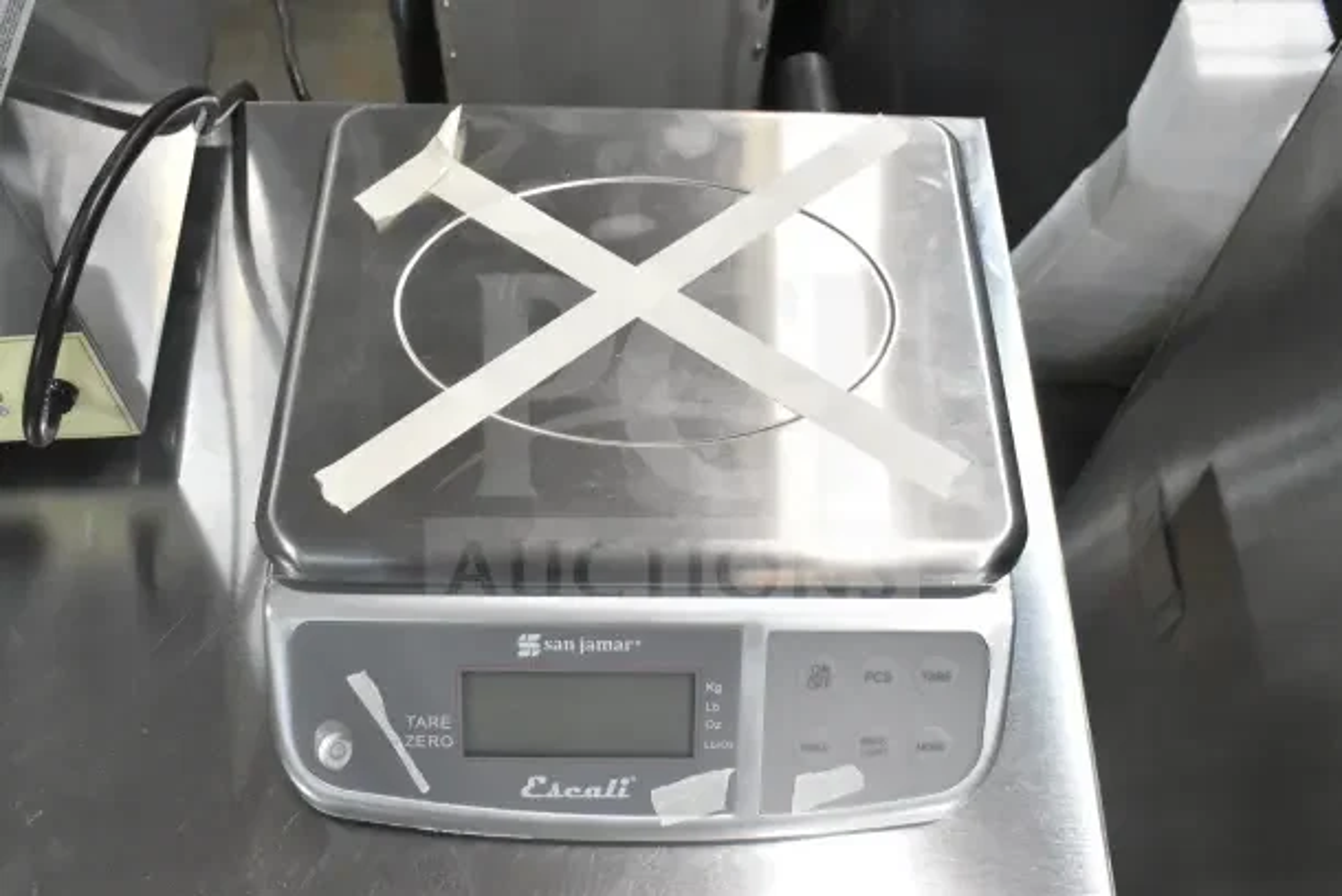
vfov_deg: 38.4
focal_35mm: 34
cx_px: 671
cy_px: 448
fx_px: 1286
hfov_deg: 55.1
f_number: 8
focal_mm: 23
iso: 6400
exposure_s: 1/250
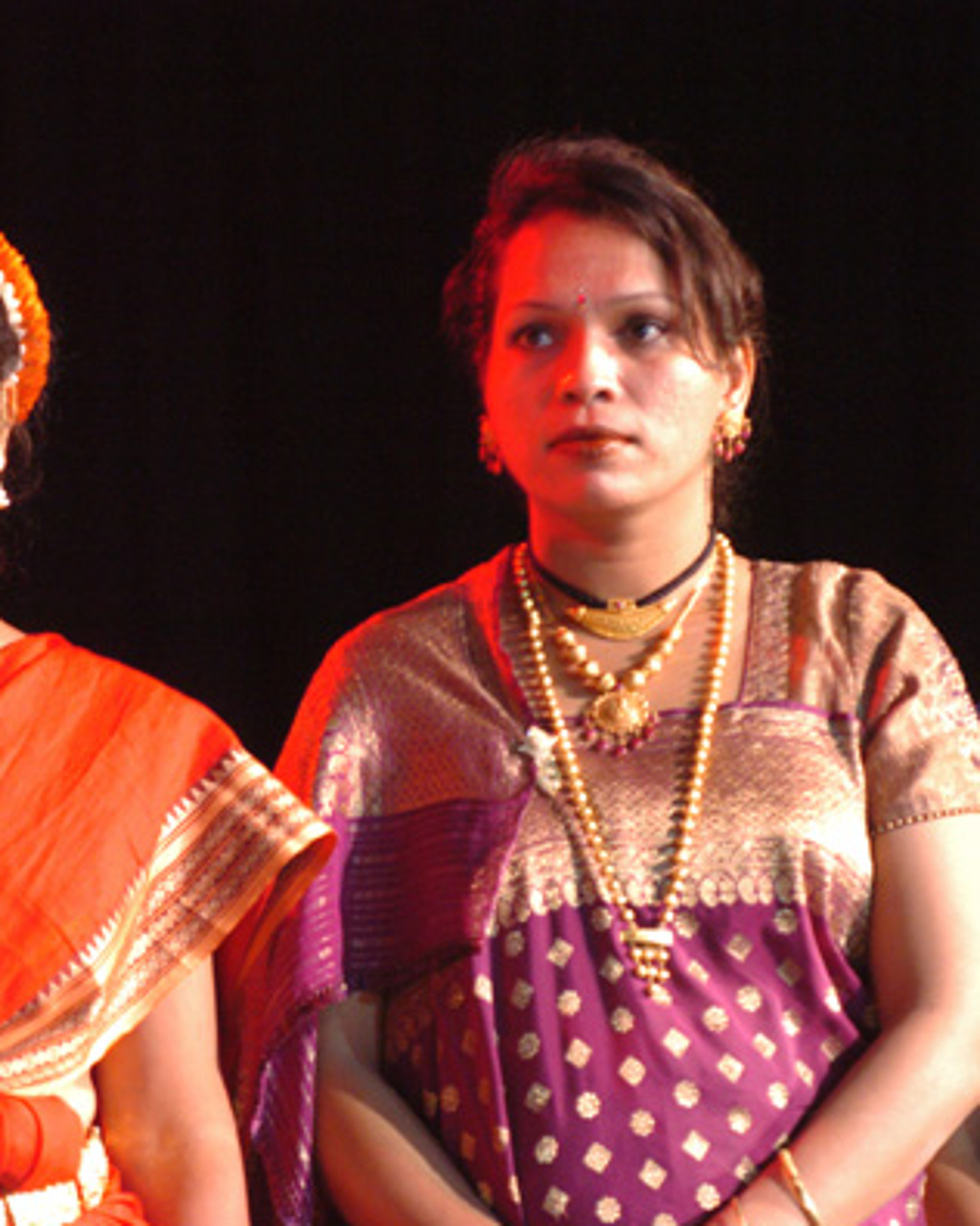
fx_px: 13549
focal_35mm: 374
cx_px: 208
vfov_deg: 5.2
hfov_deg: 4.1
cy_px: 613
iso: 800
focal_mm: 175
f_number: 2.8
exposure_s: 1/50
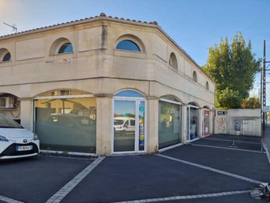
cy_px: 102
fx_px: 179
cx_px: 135
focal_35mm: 23
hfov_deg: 73.9
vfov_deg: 58.9
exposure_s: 1/500
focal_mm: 6.4
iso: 50
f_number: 1.8
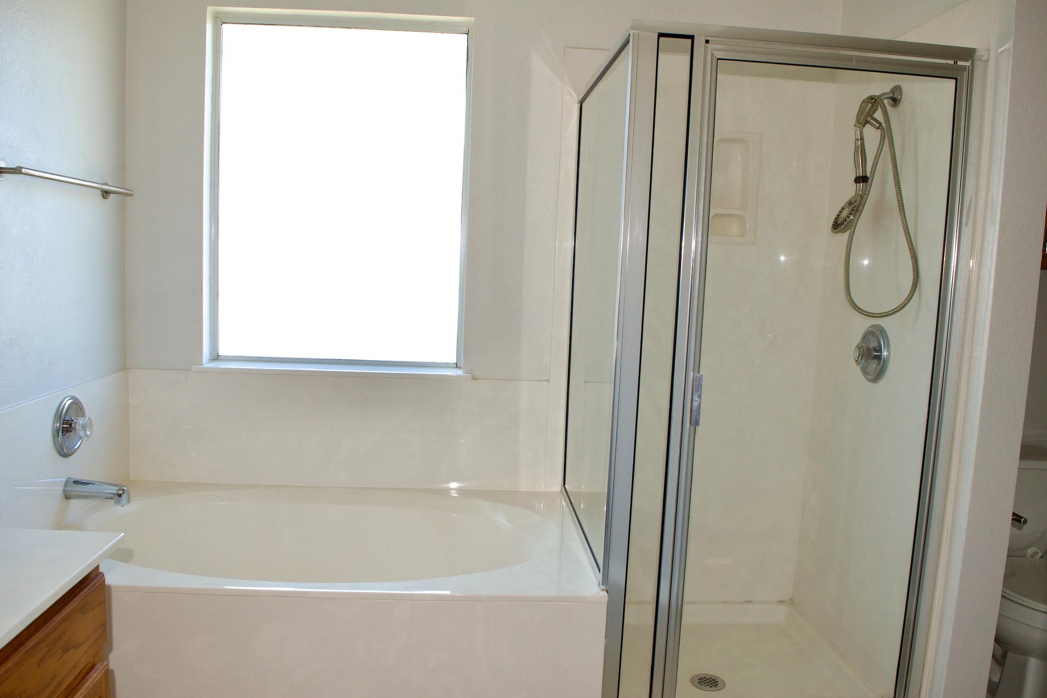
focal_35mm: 27
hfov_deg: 67.4
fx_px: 785
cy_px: 349
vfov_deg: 47.9
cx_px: 524
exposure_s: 1/125
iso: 250
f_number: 5.6
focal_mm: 18
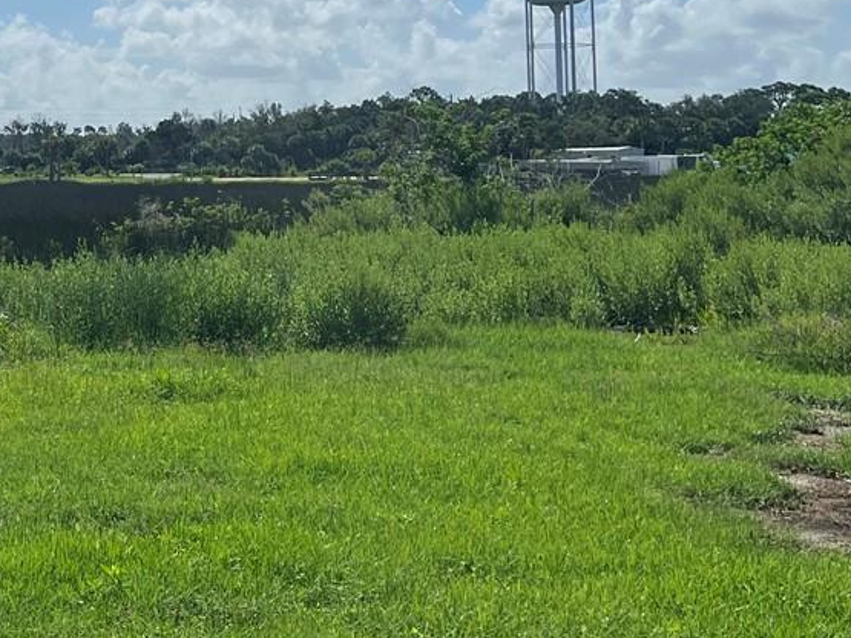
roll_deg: +0.9
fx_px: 1843
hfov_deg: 24.3
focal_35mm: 75
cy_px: 63
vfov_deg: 19.3
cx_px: -89
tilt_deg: +3.3
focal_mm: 5.7
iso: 50
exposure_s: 1/11364
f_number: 1.5
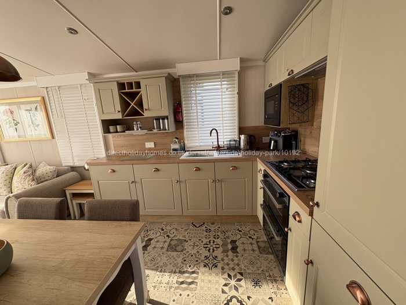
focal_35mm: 14
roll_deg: +3.7
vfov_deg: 85.7
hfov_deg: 102.1
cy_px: 152
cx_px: 203
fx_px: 164
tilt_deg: -12.2
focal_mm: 2.22
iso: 64
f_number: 2.2
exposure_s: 1/99
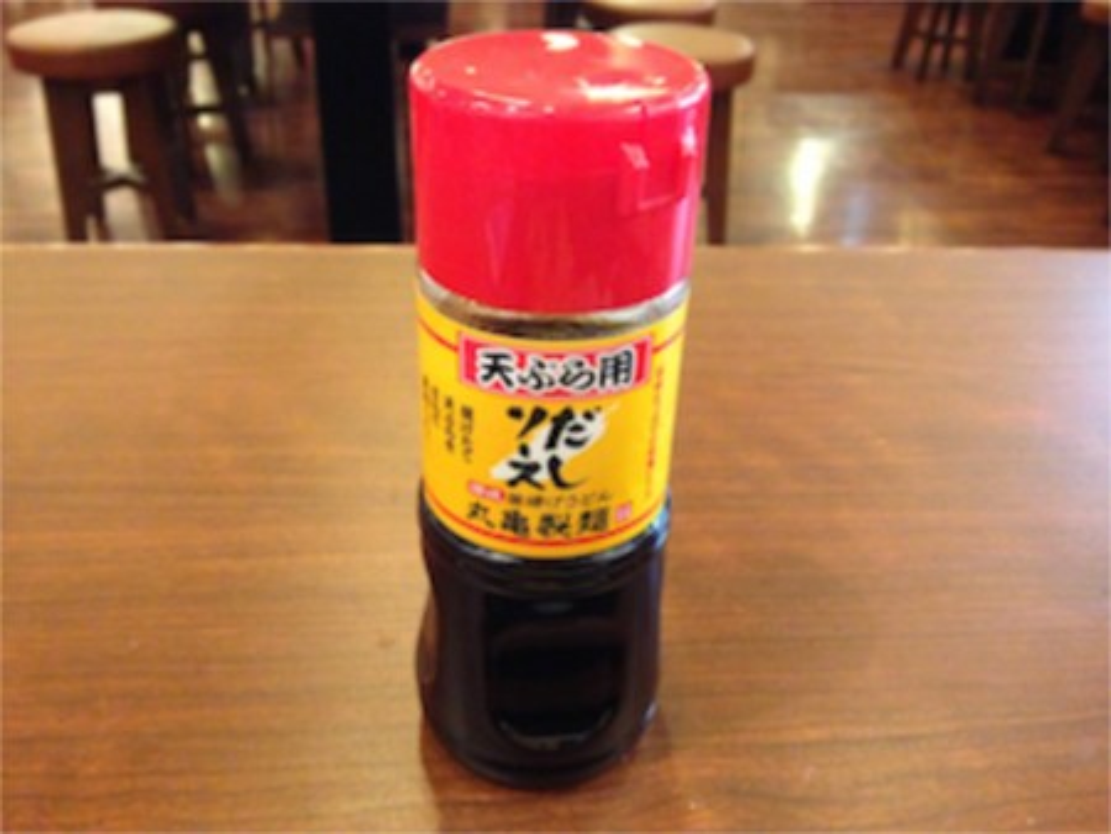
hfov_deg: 55.3
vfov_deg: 43.0
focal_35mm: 33
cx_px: 556
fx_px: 1060
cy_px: 417
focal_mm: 4.13
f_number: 2.4
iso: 500
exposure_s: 1/15
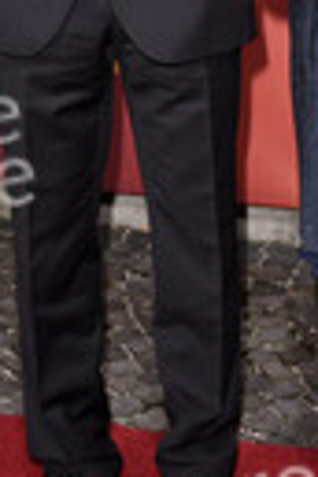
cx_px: 248
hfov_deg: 9.8
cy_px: 0
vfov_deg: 14.4
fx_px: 1855
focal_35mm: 140
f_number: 6.3
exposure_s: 1/160
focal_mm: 30
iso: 160
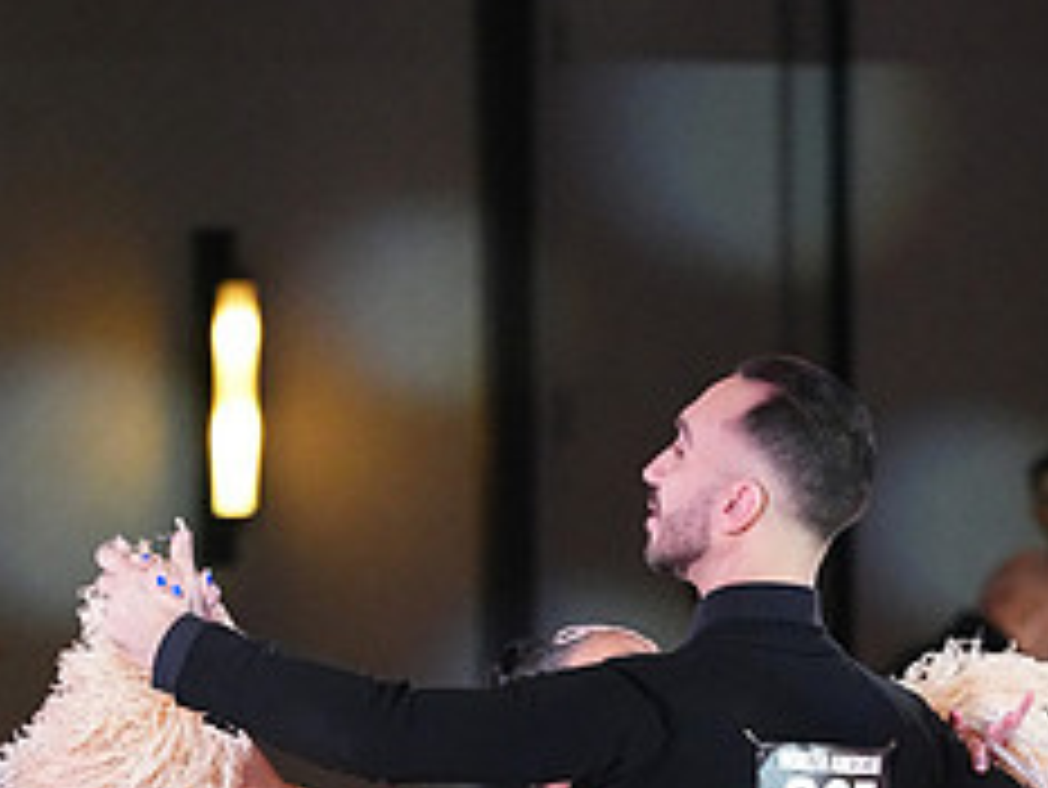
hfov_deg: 4.1
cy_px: 1225
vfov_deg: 3.1
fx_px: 14479
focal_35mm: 478
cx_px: 578
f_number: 4.5
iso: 8000
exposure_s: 1/400
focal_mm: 200
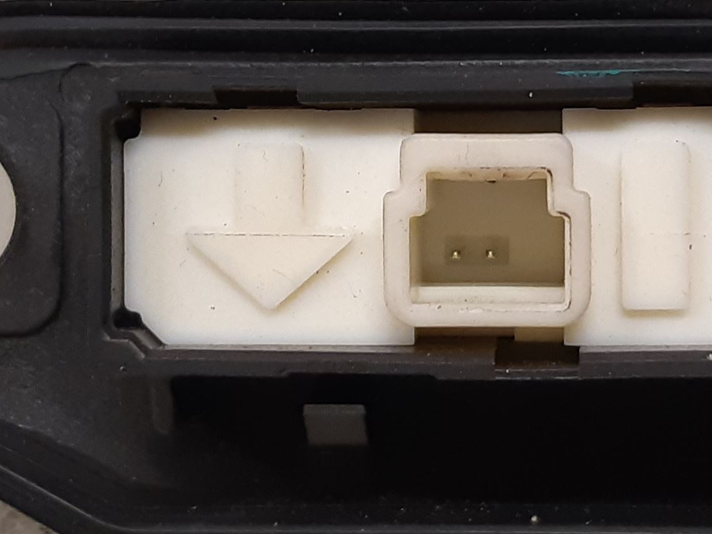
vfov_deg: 30.2
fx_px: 987
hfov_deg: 39.2
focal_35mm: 48
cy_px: 216
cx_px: 478
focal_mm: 3.93
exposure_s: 1/60
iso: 160
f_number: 1.7
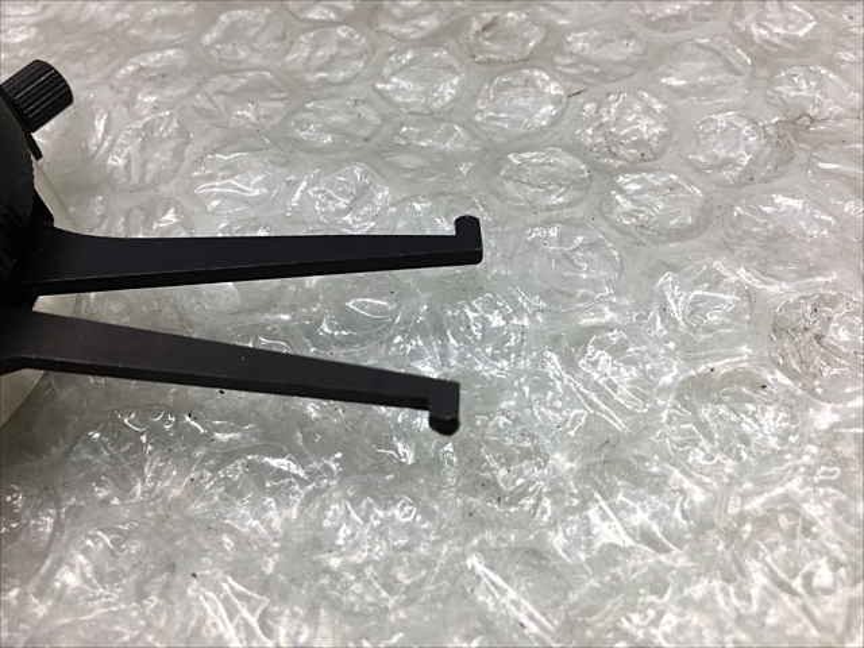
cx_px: 432
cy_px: 324
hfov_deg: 61.7
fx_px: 724
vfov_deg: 48.2
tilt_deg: -57.7
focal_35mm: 29
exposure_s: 1/120
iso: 32
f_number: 2.2
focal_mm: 4.15
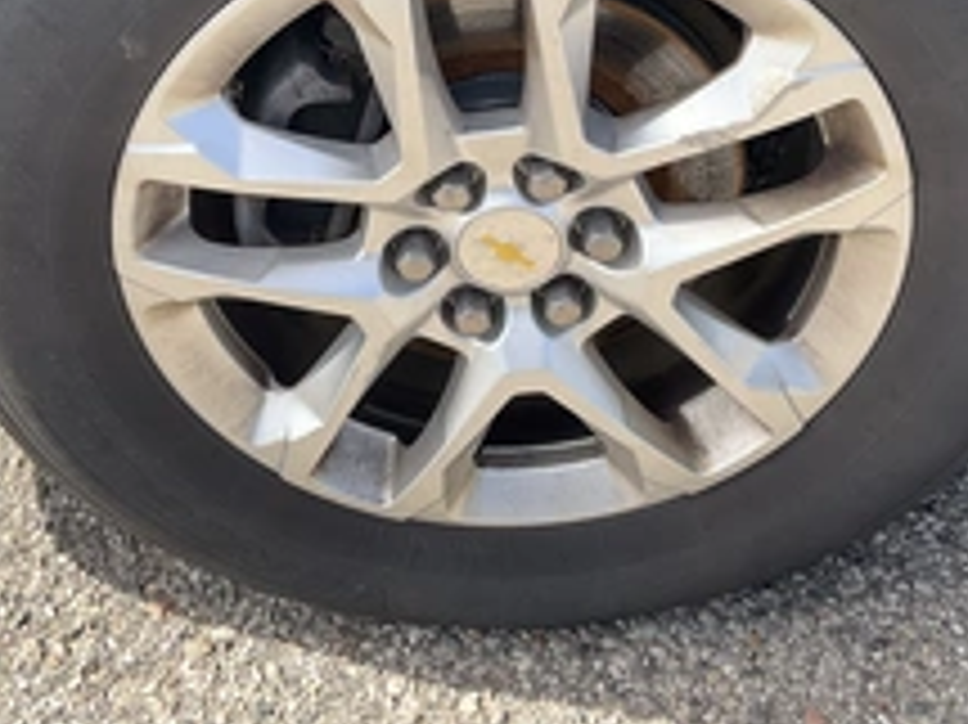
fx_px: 1509
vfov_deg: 26.5
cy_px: 144
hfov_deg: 35.5
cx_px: 446
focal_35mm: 54
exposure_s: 1/486
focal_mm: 3
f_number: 1.8
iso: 25
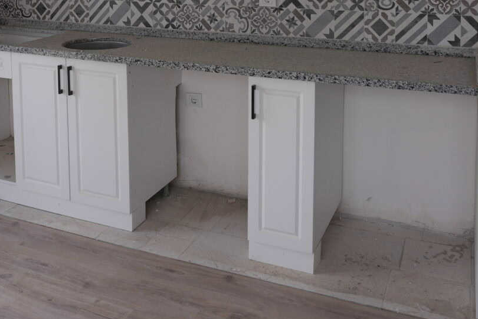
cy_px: -36
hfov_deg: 45.2
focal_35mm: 43
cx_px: 193
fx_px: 571
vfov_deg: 28.2
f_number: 4
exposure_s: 1/160
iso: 125
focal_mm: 17
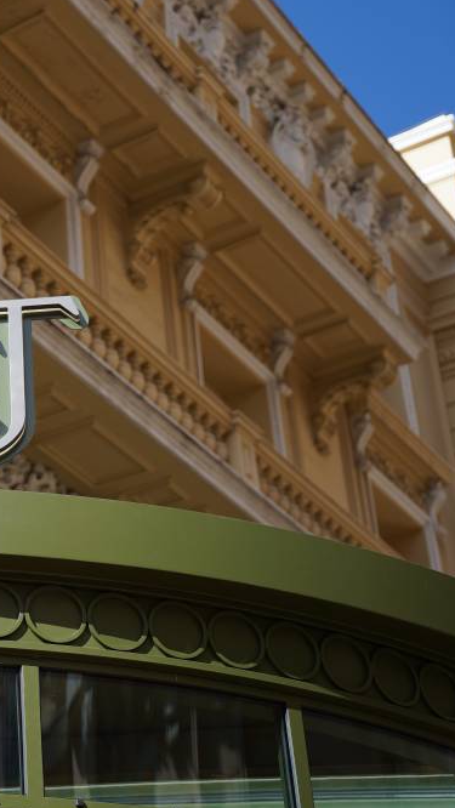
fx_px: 1811
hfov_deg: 13.6
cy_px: 415
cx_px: -201
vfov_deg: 25.2
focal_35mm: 85
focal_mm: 44.8
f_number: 2.8
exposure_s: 1/1600
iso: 100
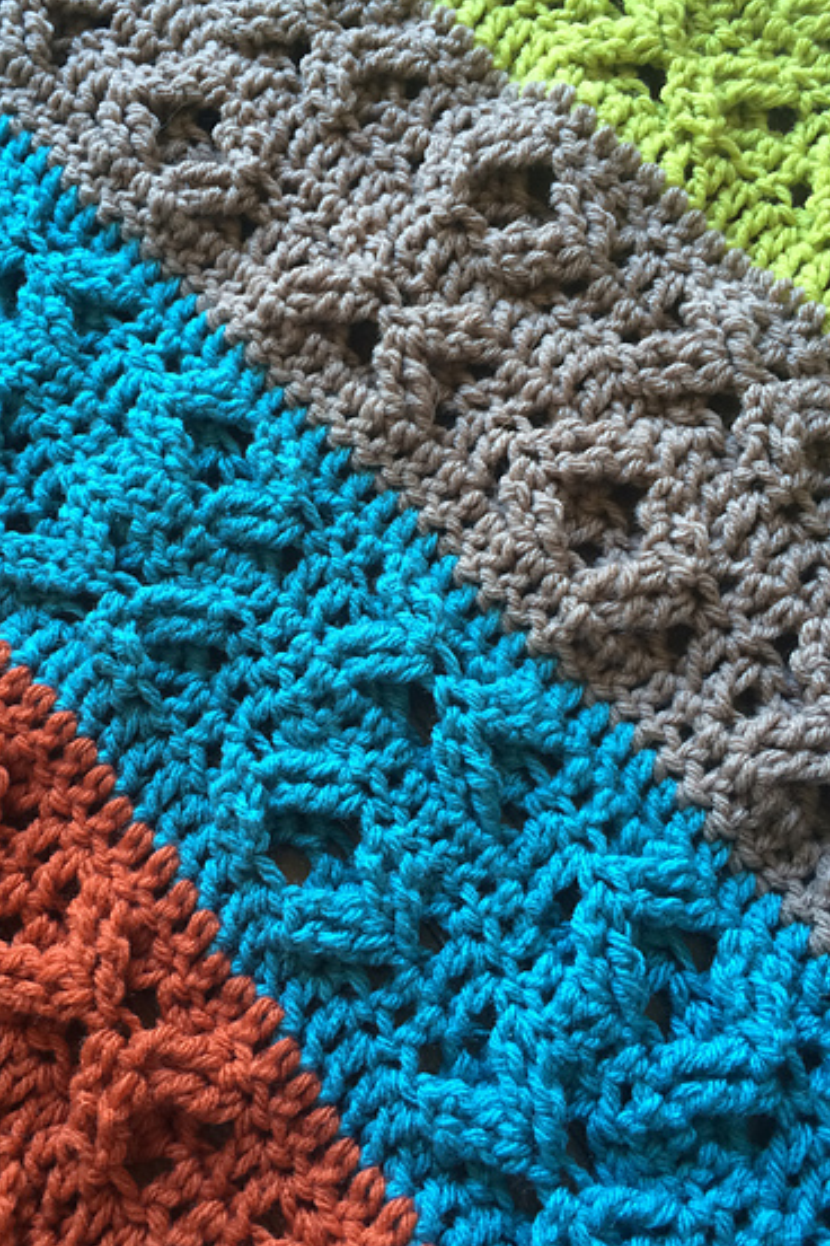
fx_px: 1210
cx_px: 318
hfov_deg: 37.7
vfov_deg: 54.4
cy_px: 598
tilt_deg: -67.2
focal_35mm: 35
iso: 80
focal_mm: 4.15
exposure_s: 1/30
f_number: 2.2
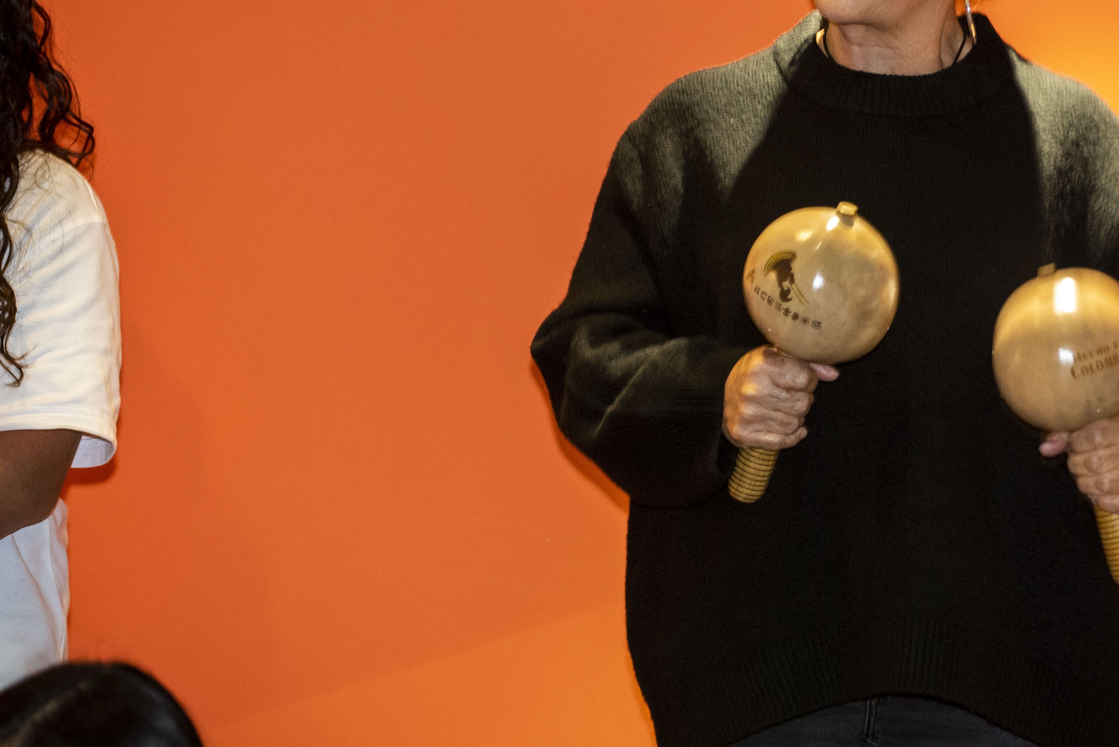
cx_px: 856
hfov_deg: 7.0
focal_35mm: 293
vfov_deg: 4.7
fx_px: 9110
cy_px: 258
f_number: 3.2
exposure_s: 1/100
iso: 1000
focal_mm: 135
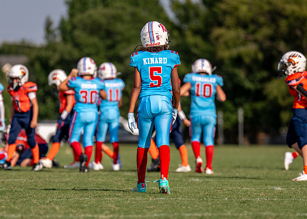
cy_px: 117
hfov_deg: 5.6
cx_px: 151
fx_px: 3138
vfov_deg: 4.0
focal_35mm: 360
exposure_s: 1/5000
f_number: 2.8
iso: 160
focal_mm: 200
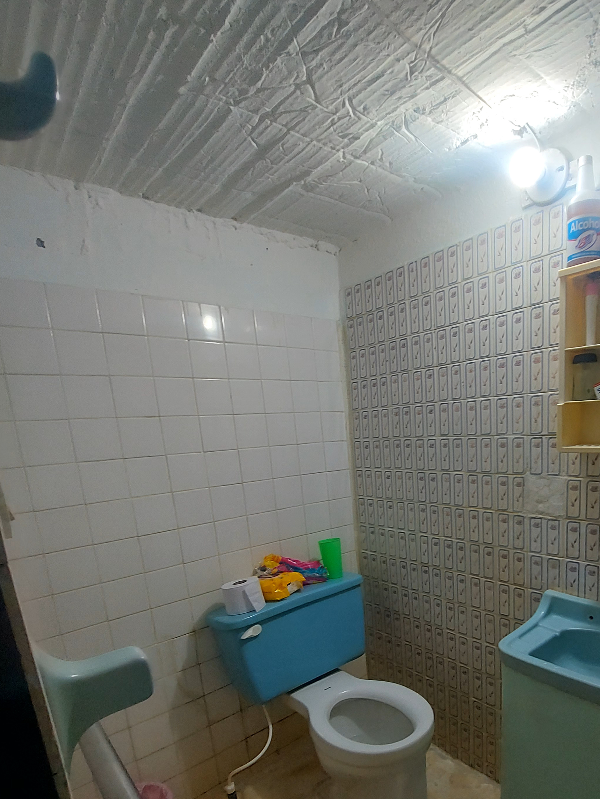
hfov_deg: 65.9
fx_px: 439
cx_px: 423
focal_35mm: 19
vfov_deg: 82.6
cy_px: 513
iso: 100
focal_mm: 1.74
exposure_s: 1/60
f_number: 2.2
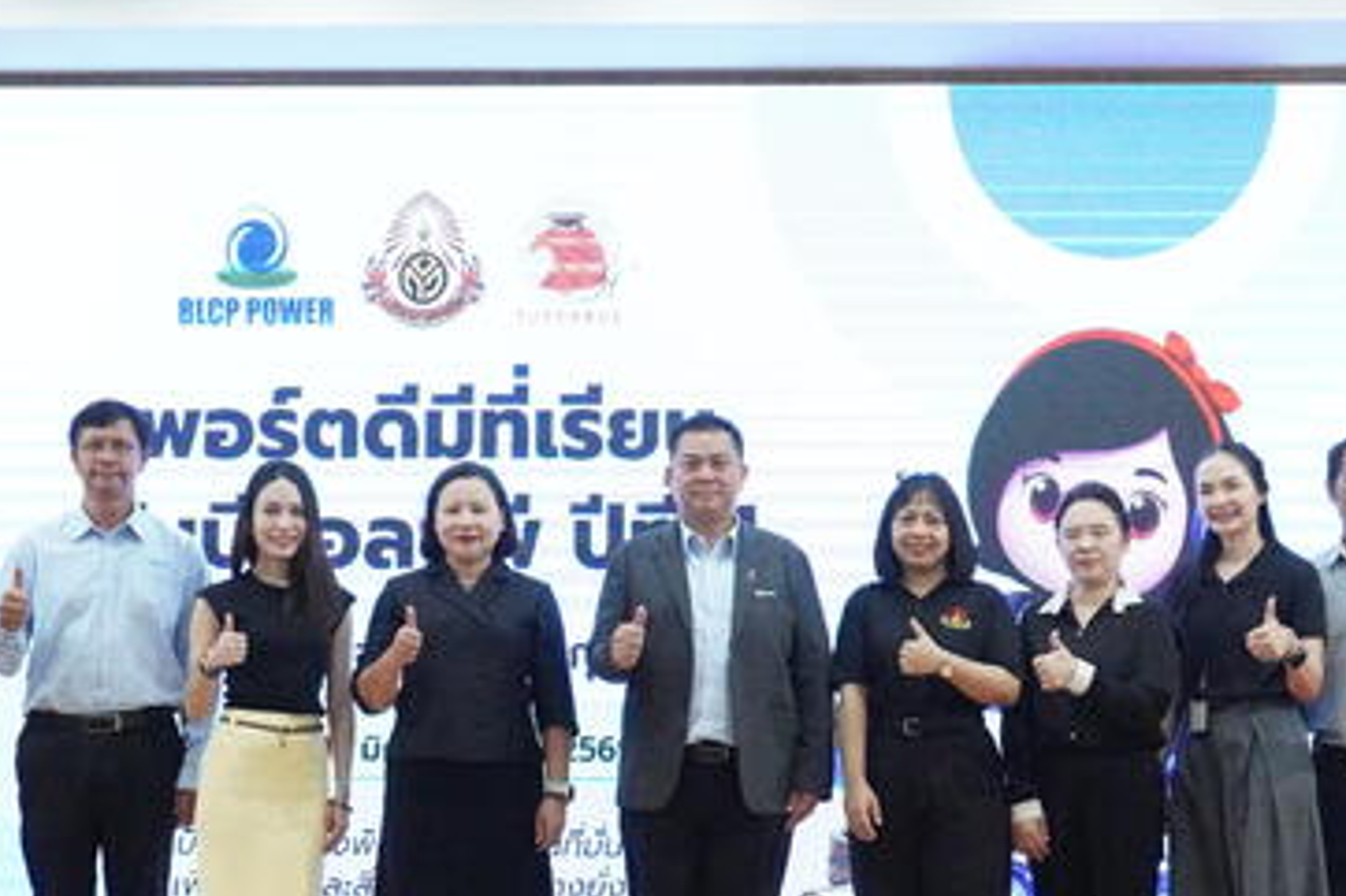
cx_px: 654
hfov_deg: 29.3
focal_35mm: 69
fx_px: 2579
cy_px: 560
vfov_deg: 19.7
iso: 12800
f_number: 5.6
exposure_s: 1/320
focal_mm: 26
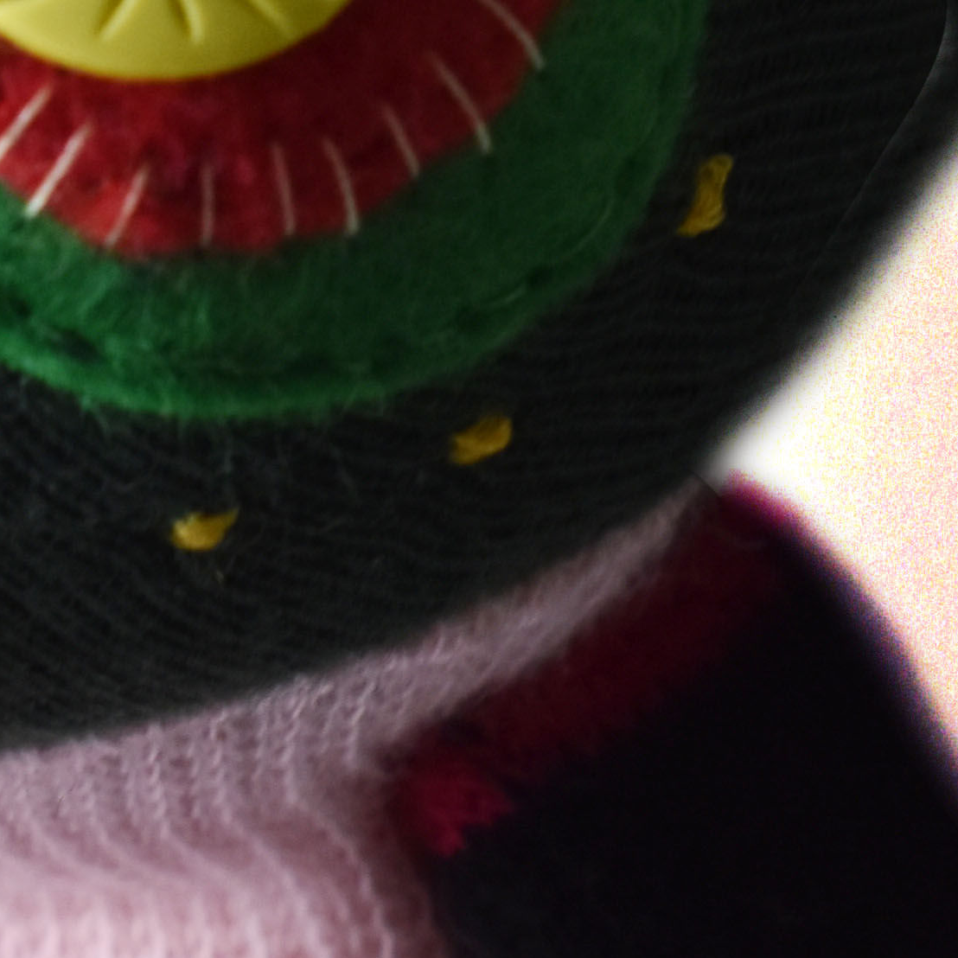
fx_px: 8642
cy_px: 332
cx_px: -495
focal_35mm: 276
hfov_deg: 6.3
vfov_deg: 6.3
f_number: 5.6
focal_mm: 40
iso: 400
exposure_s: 1/125
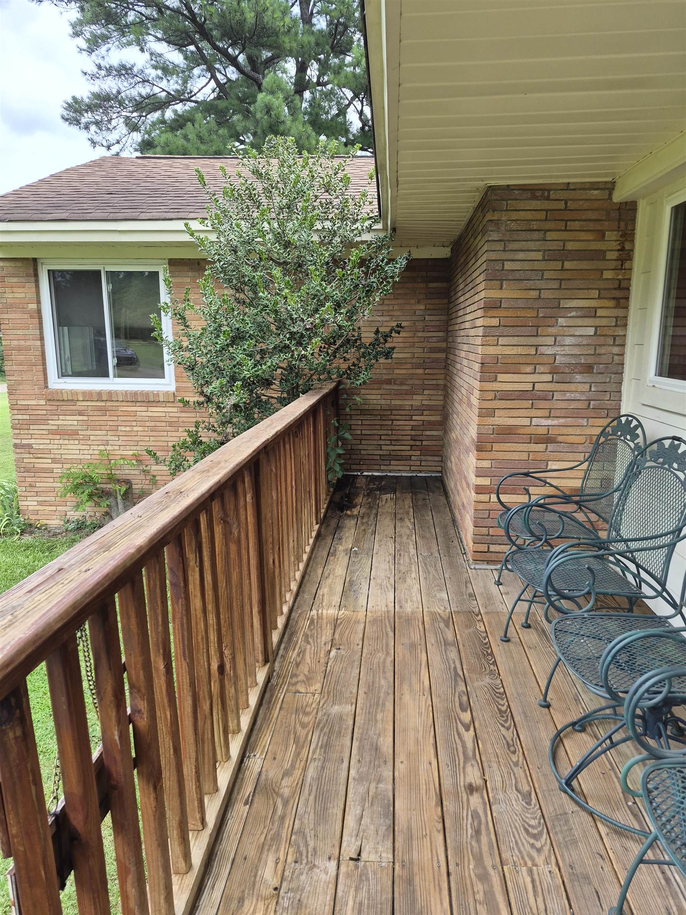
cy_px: 458
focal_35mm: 23
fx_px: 608
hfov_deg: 58.9
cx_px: 343
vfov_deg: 73.9
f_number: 1.8
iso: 80
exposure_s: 1/840
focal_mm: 5.4
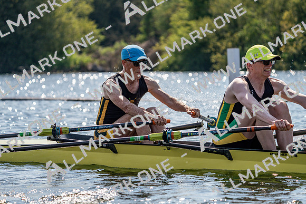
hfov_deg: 10.3
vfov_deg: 6.9
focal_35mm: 200
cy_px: 102
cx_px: 153
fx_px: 1700
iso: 160
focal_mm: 200
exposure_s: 1/1600
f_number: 5.6
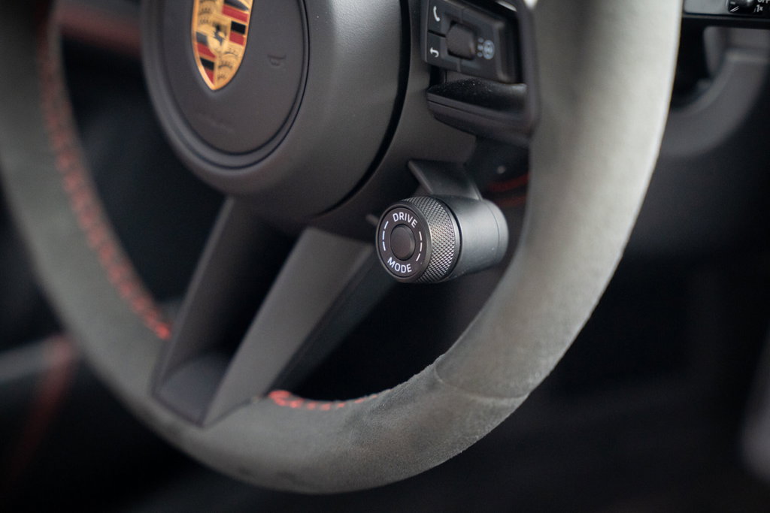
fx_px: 1653
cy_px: 249
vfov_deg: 17.7
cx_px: 411
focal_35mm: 77
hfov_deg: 26.2
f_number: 2.8
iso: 8000
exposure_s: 1/160
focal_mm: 70
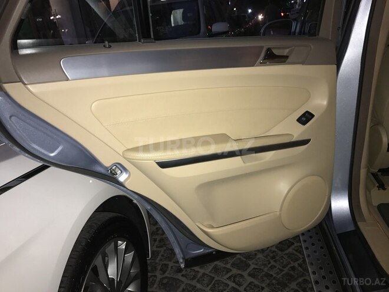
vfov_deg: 49.7
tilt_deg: -19.9
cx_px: 194
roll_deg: +8.0
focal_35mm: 28
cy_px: 146
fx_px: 315
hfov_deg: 63.4
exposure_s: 1/17
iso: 50
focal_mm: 3.99
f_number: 1.8
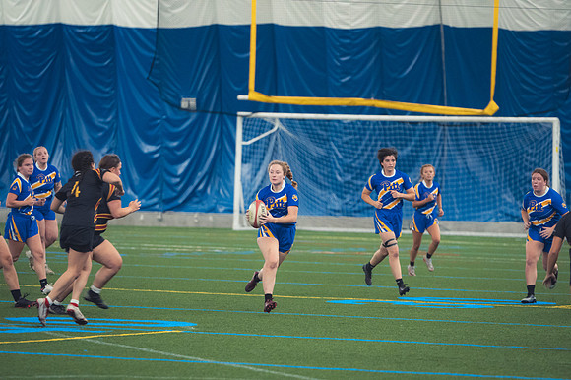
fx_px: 4042
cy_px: 190
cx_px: 286
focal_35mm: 255
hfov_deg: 8.1
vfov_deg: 5.4
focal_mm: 170
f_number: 2.8
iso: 3200
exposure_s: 1/320
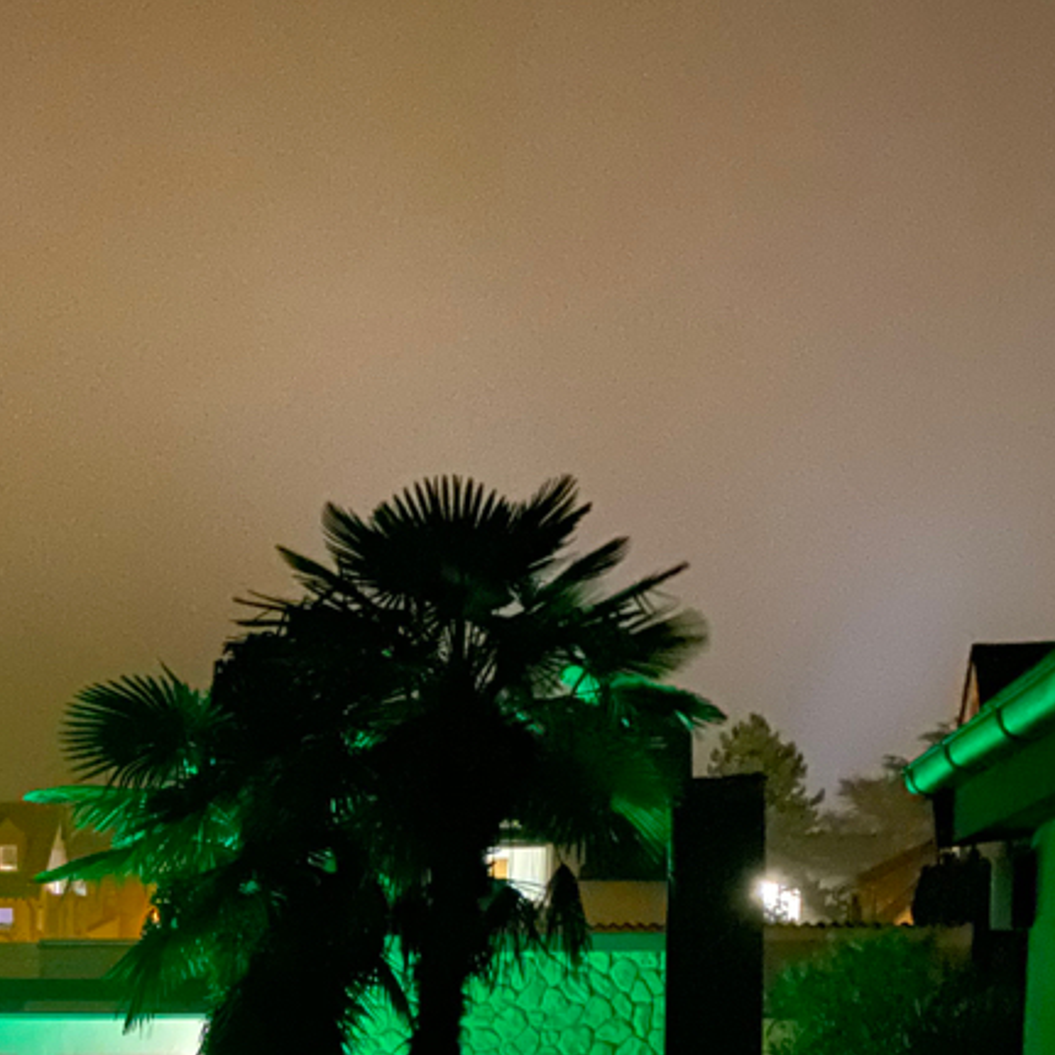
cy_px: 1229
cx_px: 15
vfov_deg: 24.6
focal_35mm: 64
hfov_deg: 25.6
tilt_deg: -4.2
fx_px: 2207
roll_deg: -0.1
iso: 2500
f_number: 1.8
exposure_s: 1/2
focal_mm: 4.25
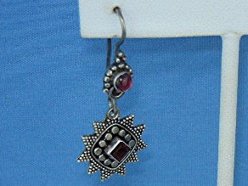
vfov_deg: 8.8
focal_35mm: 169
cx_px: 247
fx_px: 1211
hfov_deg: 11.6
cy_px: 166
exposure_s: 1/30
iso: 304
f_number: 4.3
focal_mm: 13.9
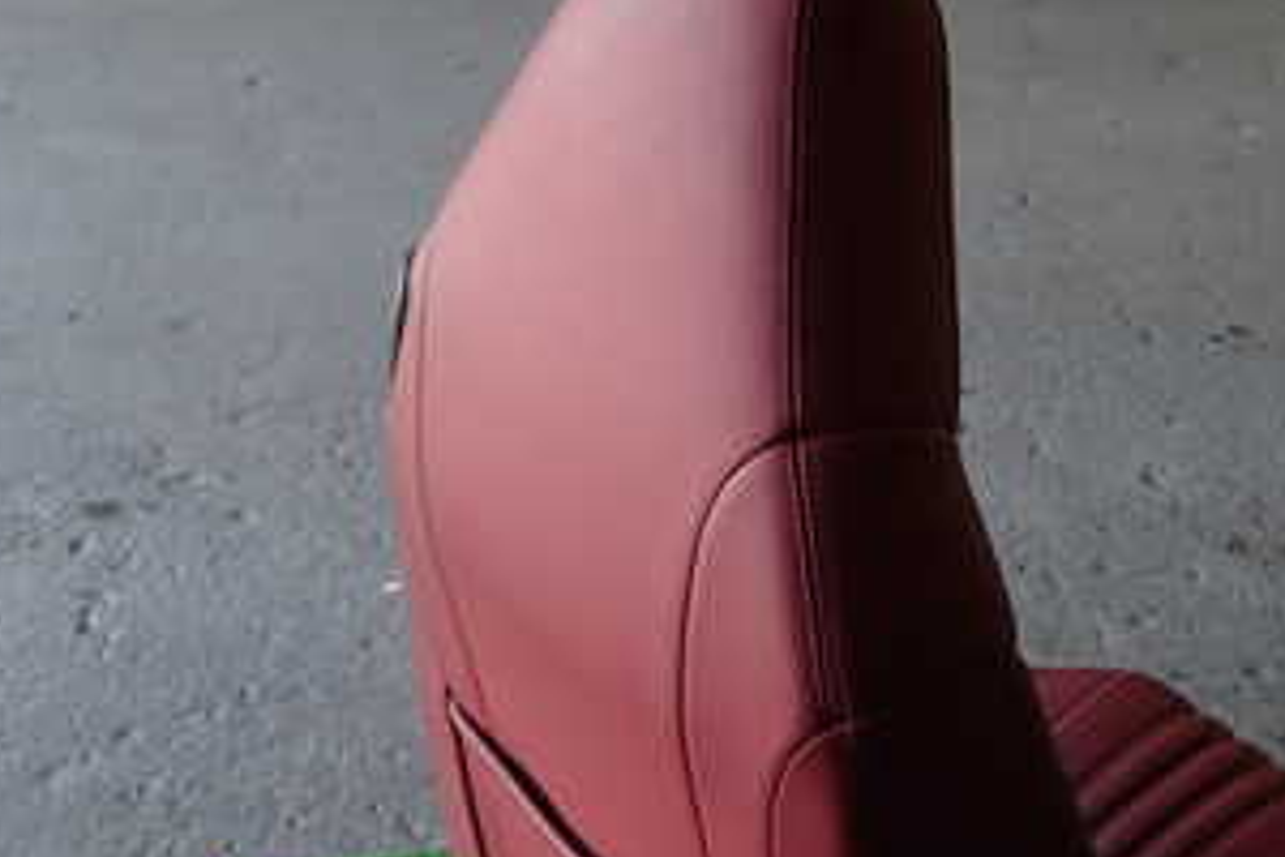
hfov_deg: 37.9
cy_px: 741
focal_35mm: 52
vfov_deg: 25.3
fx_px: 1856
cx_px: 805
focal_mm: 4.5
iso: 100
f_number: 2
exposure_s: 1/100
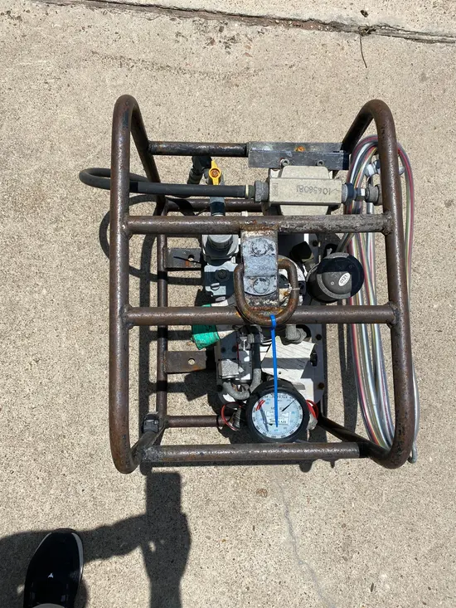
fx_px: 457
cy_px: 304
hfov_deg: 53.1
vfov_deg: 67.3
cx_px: 228
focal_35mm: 26
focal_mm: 4.25
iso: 32
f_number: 1.8
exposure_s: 1/4808
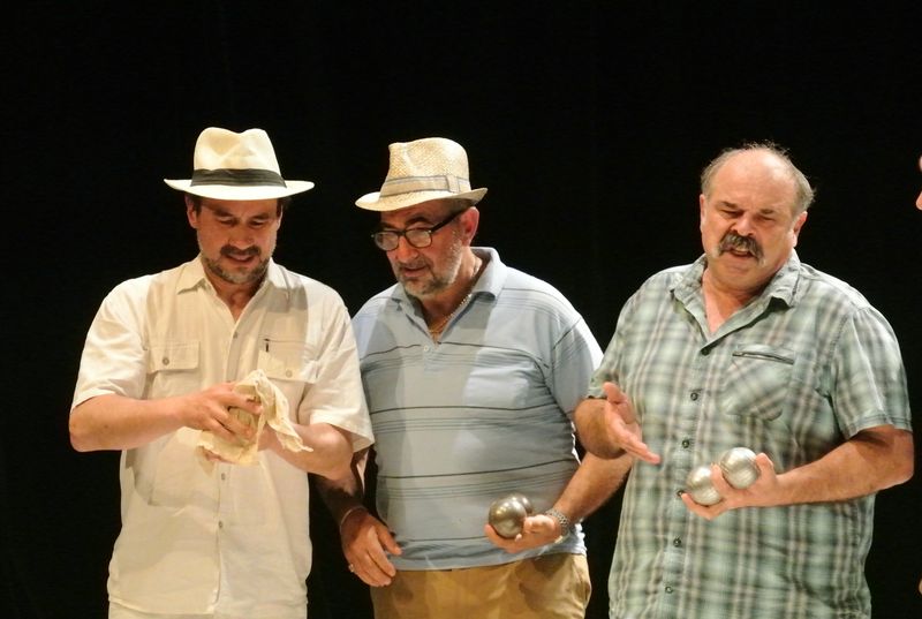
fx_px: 4953
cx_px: 461
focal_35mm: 193
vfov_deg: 7.1
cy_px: 310
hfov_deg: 10.6
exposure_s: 1/400
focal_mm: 71.6
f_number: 5.6
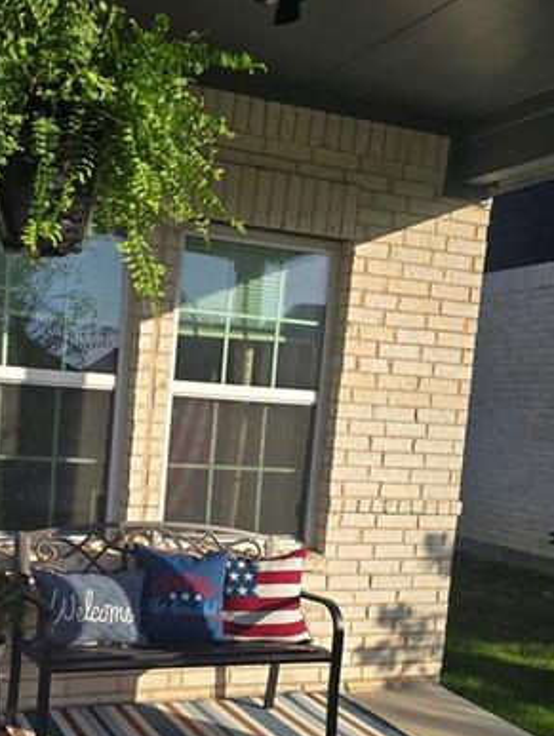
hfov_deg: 36.5
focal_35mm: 38
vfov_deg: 48.4
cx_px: 112
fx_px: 810
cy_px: 470
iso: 12
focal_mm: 6.3
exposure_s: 1/606
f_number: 1.7
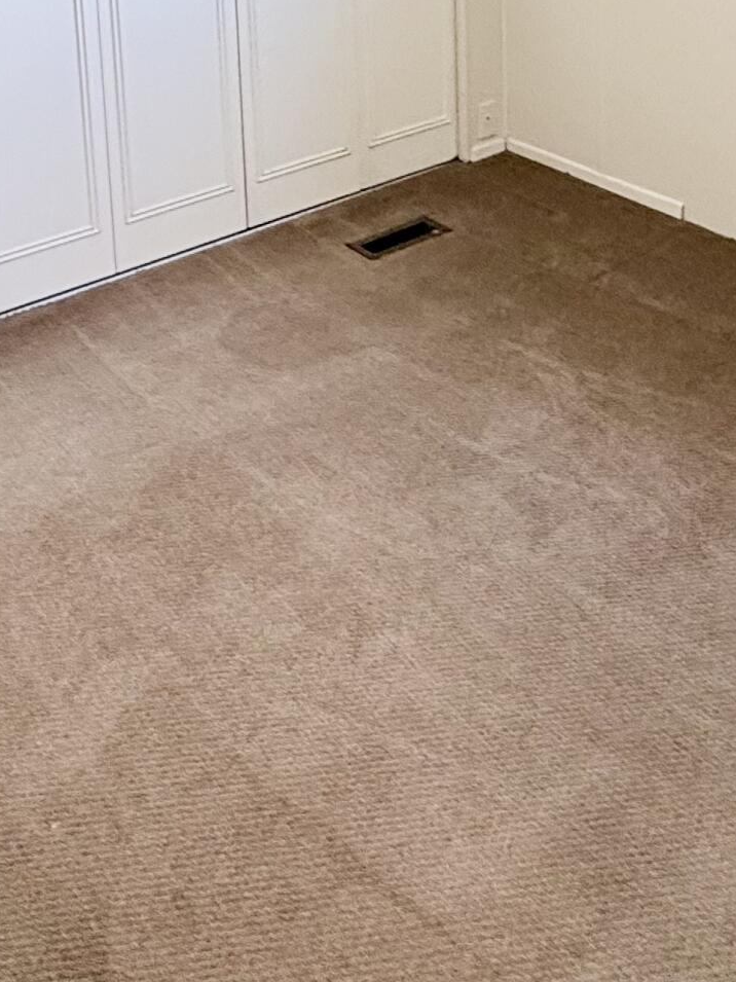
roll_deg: +1.0
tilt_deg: -8.2
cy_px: -99
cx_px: 494
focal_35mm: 44
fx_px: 1248
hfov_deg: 32.6
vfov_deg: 36.4
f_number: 2.2
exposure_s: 1/60
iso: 250
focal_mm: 2.22
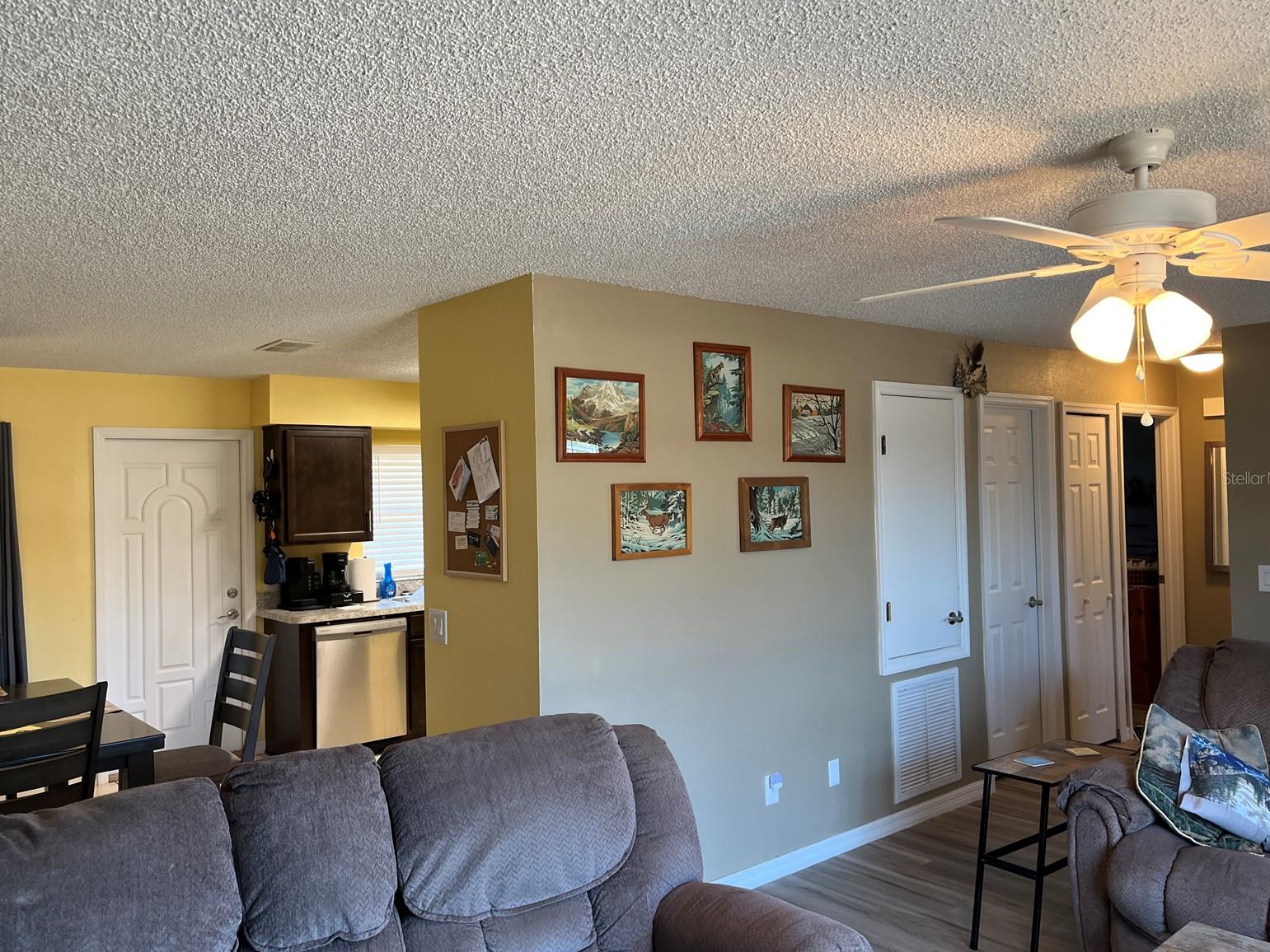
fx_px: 991
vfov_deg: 51.4
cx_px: 640
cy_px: 478
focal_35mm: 27
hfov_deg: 65.3
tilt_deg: +0.1
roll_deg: +2.3
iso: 80
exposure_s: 1/60
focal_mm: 5.1
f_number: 1.6
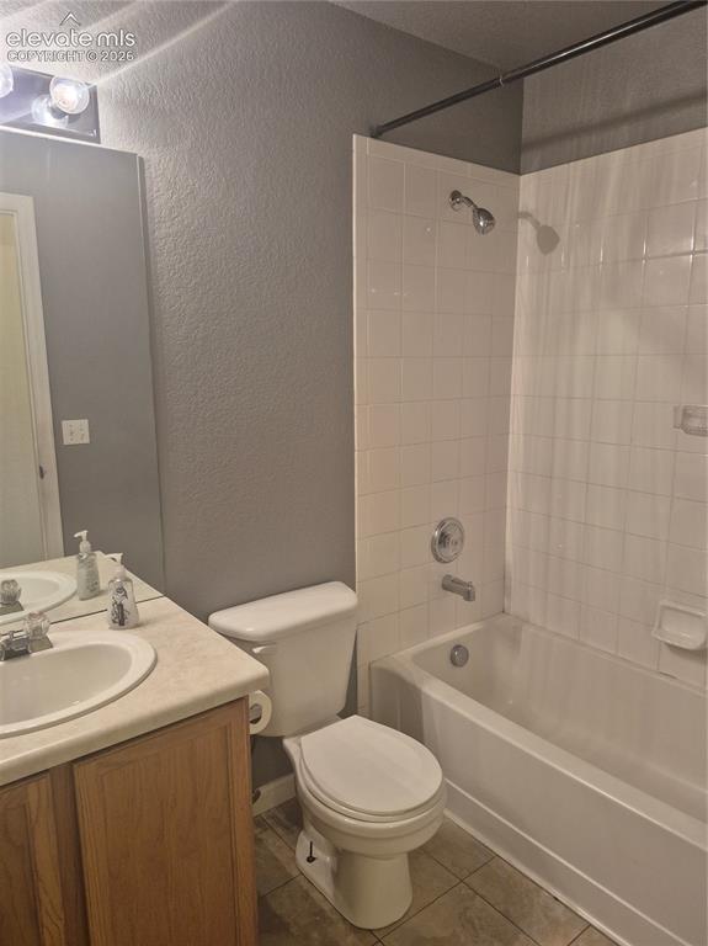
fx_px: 628
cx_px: 354
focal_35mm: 23
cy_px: 473
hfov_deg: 58.8
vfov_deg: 74.0
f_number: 1.8
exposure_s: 1/120
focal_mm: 5.4
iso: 500
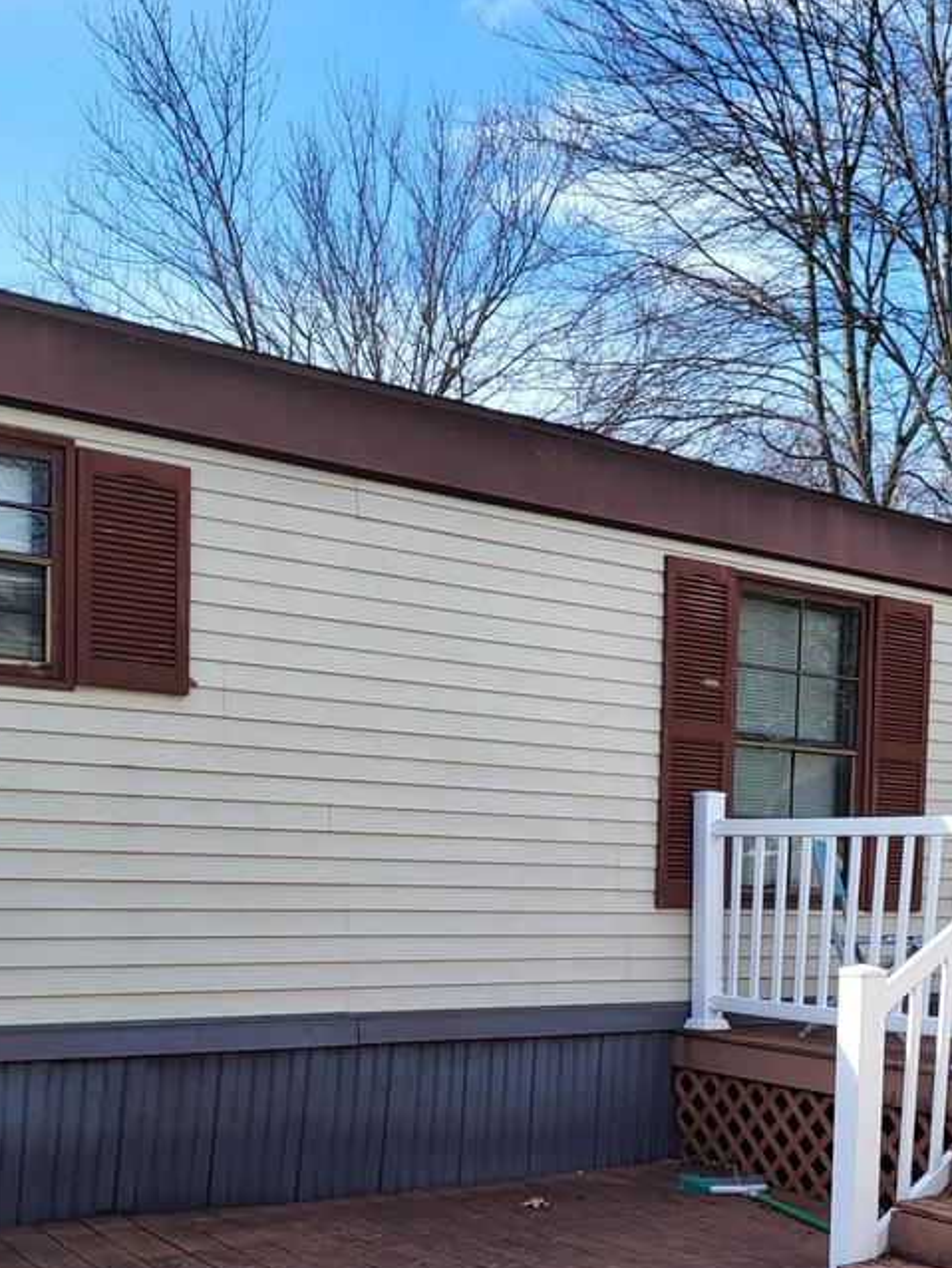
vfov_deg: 41.5
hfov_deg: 32.1
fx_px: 1612
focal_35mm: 44
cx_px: 741
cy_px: 972
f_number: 1.8
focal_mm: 5.4
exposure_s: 1/1090
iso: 40
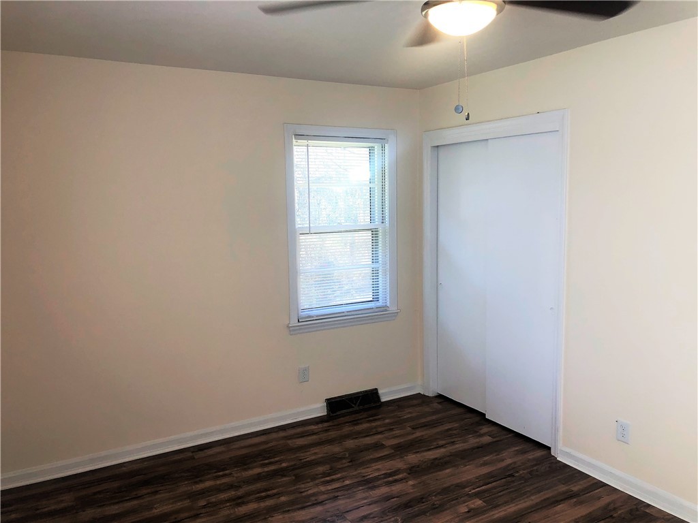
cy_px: 262
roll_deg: +0.8
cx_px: 349
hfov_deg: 61.7
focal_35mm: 29
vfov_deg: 48.2
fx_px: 585
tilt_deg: -7.6
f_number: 1.8
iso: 40
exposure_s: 1/119
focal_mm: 3.99
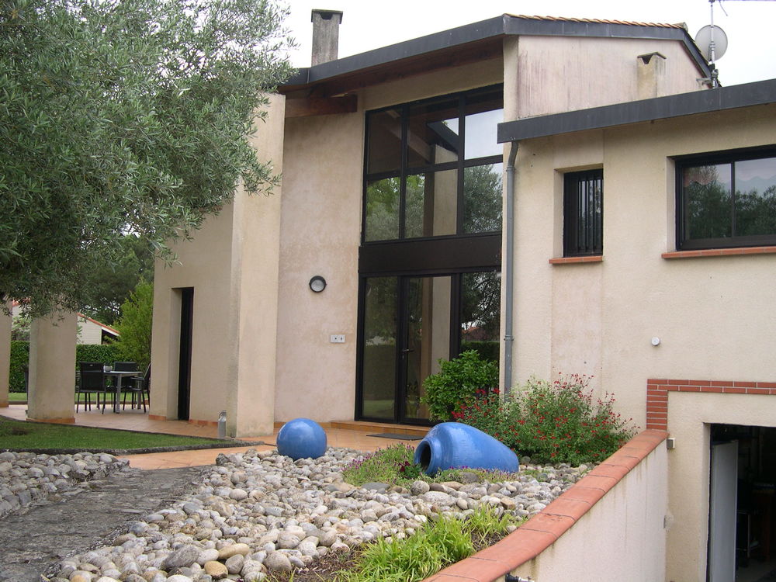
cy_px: 291
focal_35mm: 38
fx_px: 852
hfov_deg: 49.0
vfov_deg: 37.7
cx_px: 388
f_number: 2.8
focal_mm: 8
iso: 100
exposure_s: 1/253
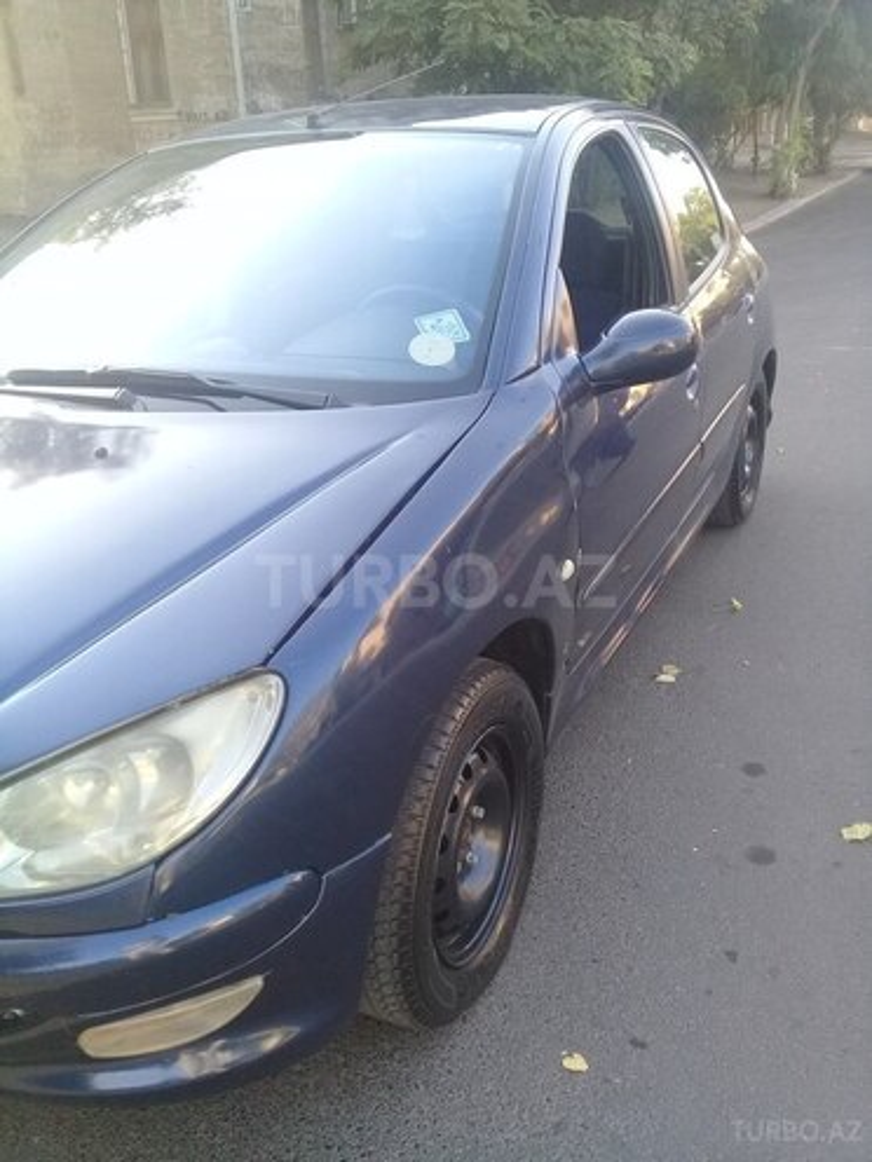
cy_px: 581
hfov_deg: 45.4
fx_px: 1041
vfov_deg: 58.4
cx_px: 436
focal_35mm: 31
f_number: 2.2
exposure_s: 1/100
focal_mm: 3.3
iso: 64
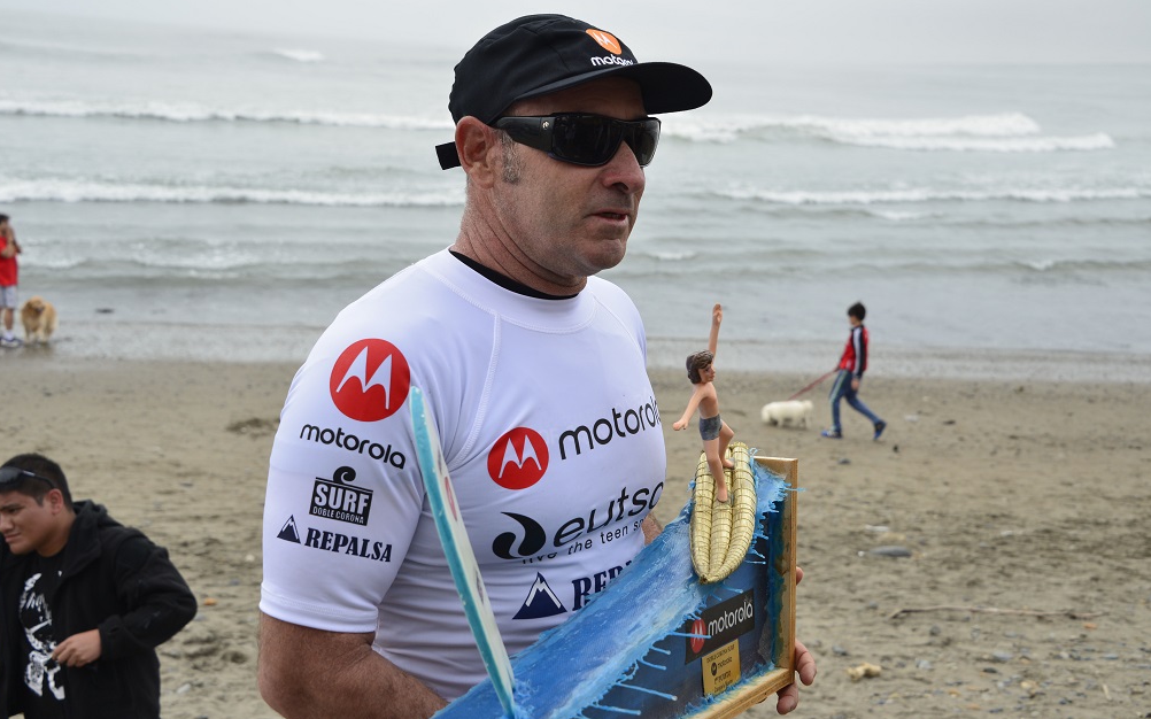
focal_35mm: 50
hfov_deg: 40.3
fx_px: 1568
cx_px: 576
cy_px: 336
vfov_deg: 25.8
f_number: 7.1
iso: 250
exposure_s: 1/125
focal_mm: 48
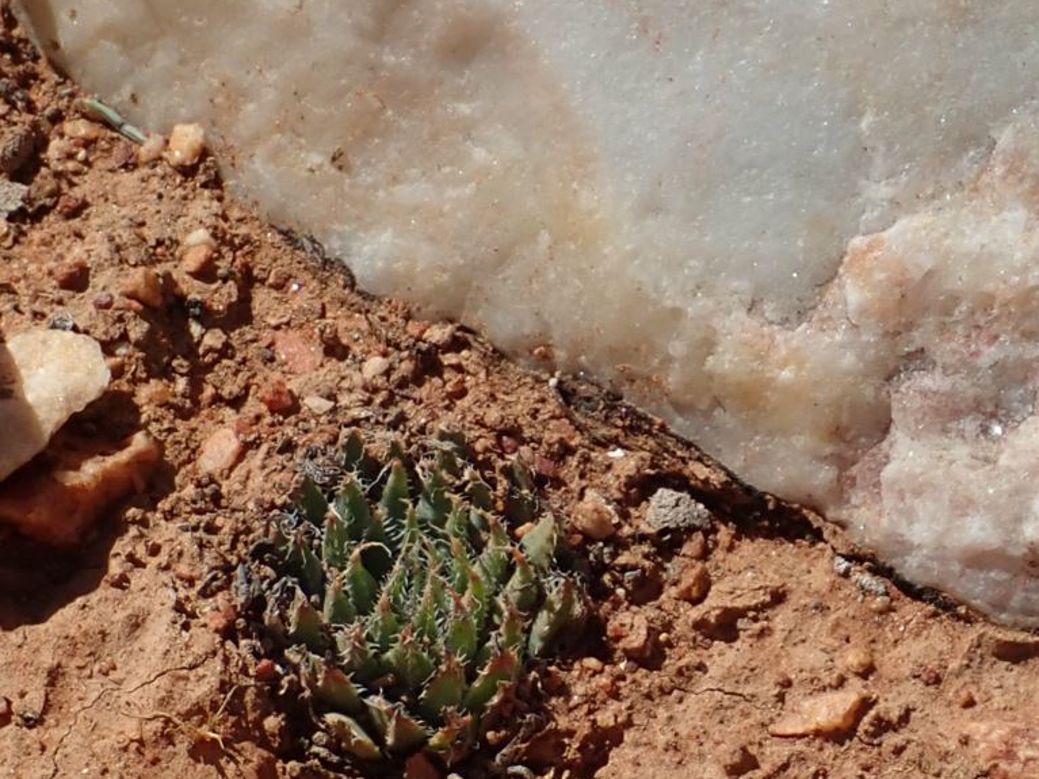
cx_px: 477
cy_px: 534
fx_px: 4772
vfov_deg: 9.3
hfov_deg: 12.4
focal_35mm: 159
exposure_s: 1/800
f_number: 5
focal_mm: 11.01
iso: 100
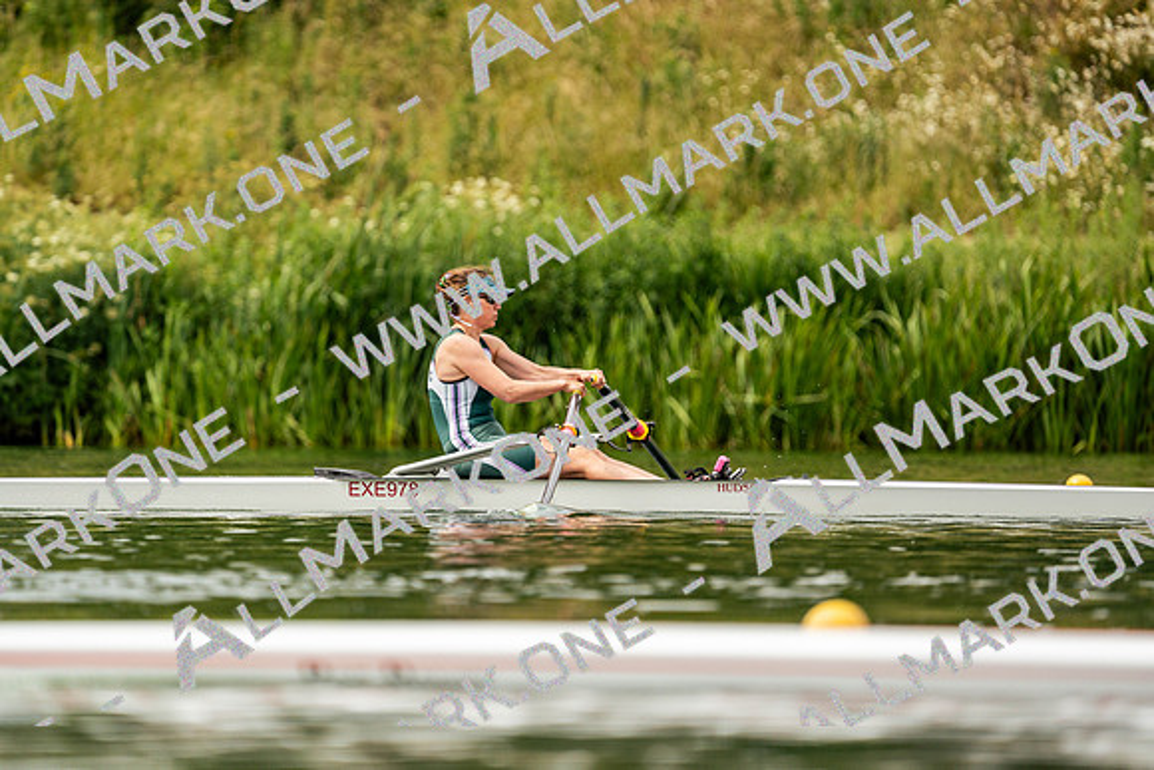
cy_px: 385
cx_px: 577
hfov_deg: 3.4
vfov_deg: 2.3
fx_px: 19237
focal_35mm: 600
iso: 400
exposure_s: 1/2000
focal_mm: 600
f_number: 6.3
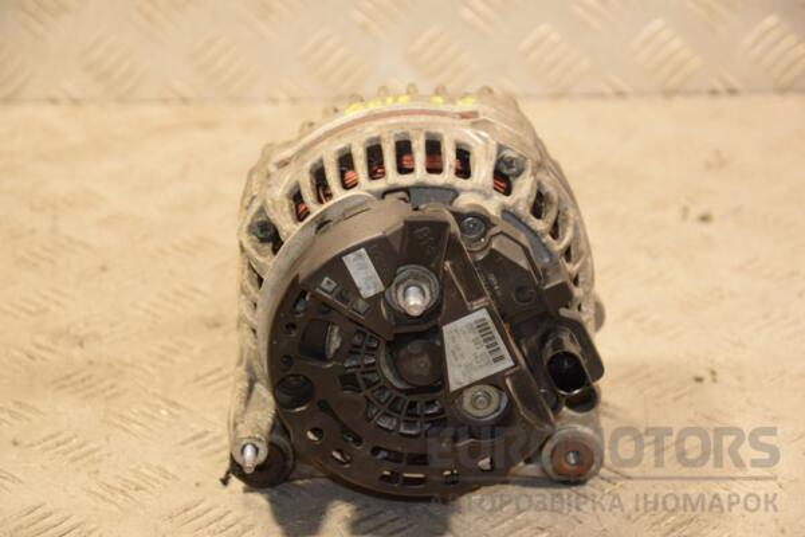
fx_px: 2851
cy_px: 268
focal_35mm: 128
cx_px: 402
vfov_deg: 10.8
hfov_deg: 16.1
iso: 800
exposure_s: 1/100
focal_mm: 85
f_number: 5.6
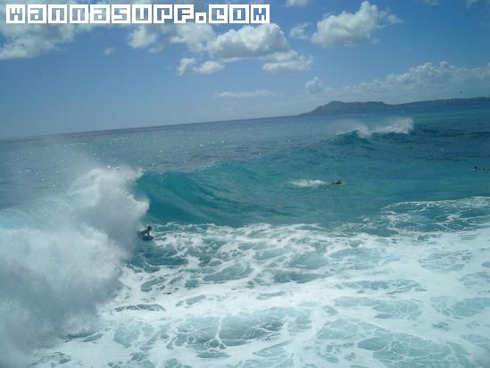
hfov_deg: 51.3
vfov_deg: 39.7
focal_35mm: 36
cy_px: 184
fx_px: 510
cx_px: 245
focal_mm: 7.5
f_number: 3.2
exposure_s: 1/6400
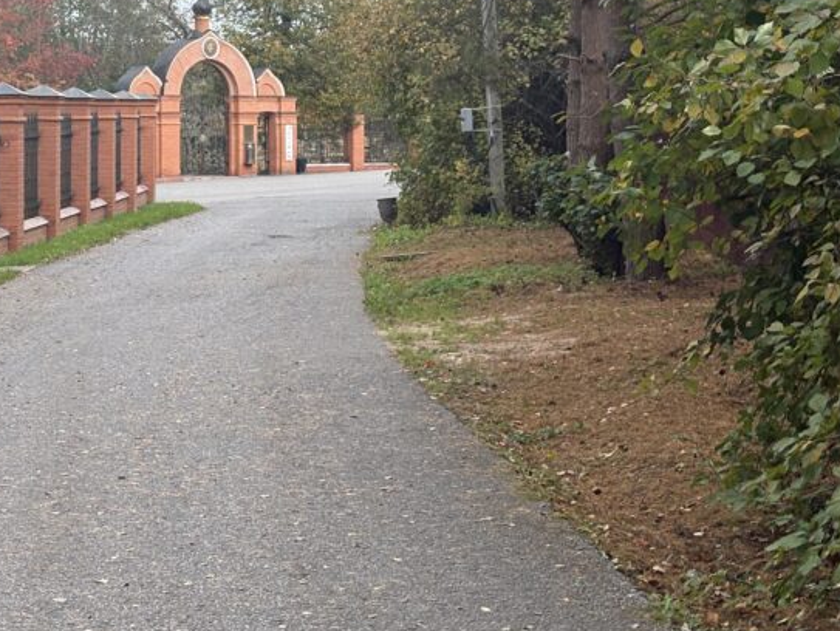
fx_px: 2380
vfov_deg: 15.0
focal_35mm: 98
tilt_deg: +2.0
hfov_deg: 19.6
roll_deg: +0.0
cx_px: 77
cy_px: 76
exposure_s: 1/143
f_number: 1.6
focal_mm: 5.96
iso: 40
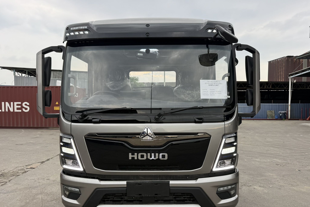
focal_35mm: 25
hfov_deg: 71.5
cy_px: 115
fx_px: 215
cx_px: 155
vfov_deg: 51.2
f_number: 1.78
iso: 100
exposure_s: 1/217
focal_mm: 6.76
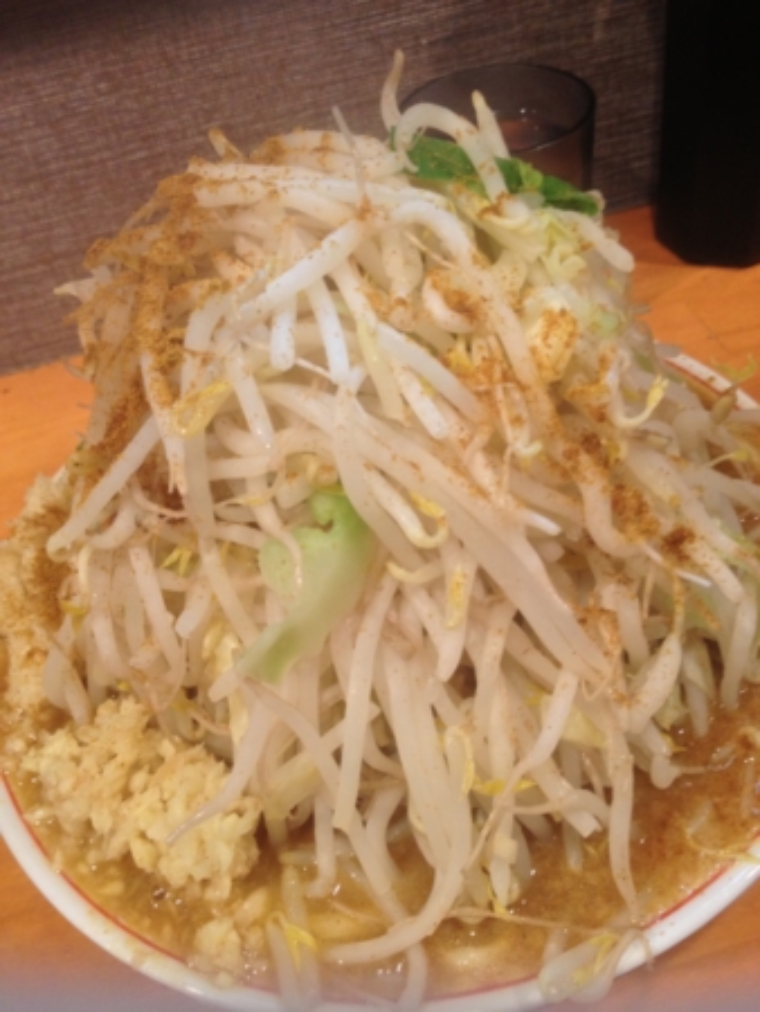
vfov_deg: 52.6
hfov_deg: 40.7
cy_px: 506
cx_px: 380
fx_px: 1024
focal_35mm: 35
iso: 160
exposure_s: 1/20
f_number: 2.4
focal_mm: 4.28
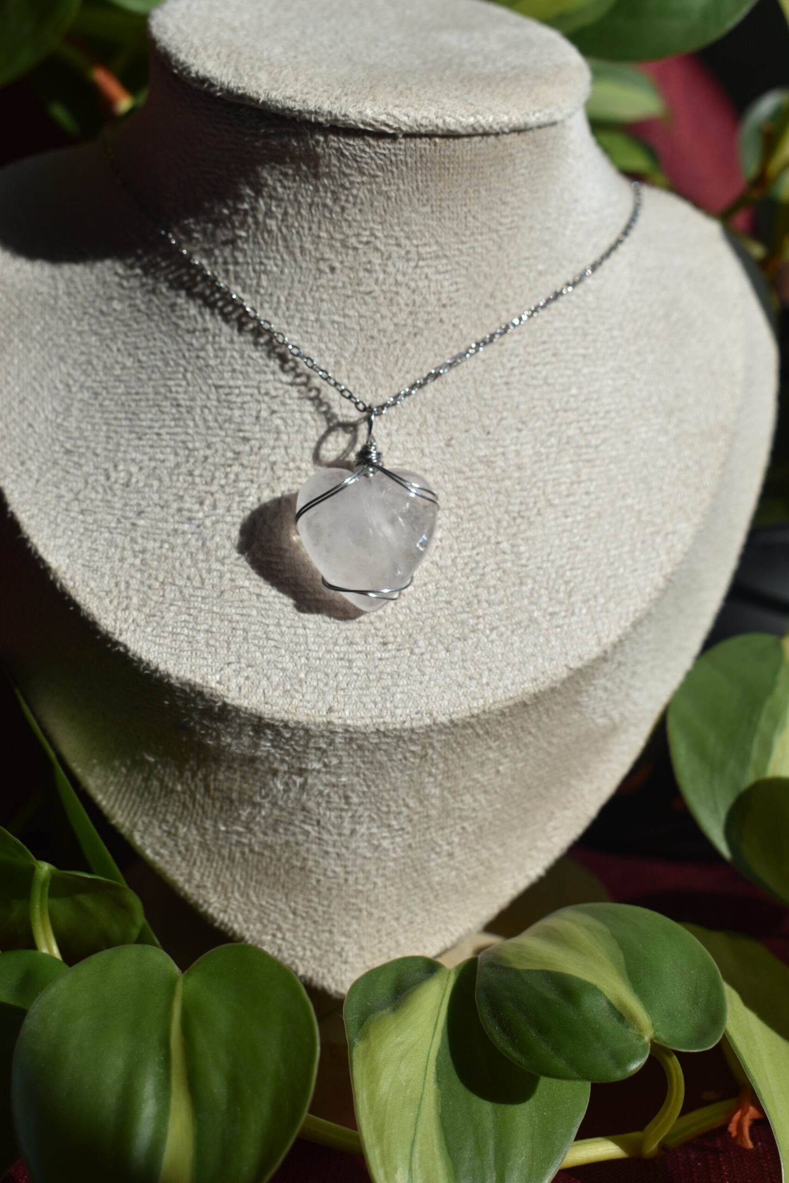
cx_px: 394
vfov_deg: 37.8
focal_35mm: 52
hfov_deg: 25.8
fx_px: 1726
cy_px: 592
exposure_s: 1/500
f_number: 8
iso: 100
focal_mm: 35
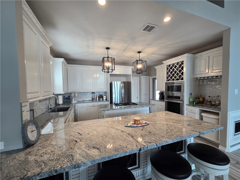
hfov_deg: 106.2
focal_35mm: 13
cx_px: 120
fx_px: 90
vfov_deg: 89.9
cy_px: 90
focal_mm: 2.2
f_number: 2.2
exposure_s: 1/60
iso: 100
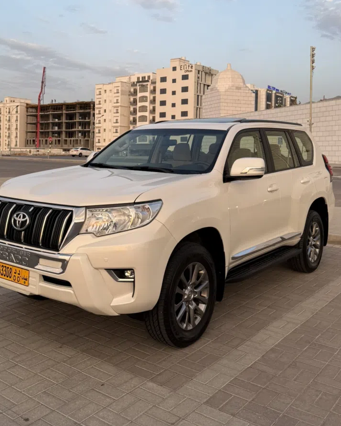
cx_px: 145
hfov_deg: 41.1
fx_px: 454
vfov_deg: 49.6
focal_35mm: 36
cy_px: 149
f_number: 1.78
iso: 80
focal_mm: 6.76
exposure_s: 1/428
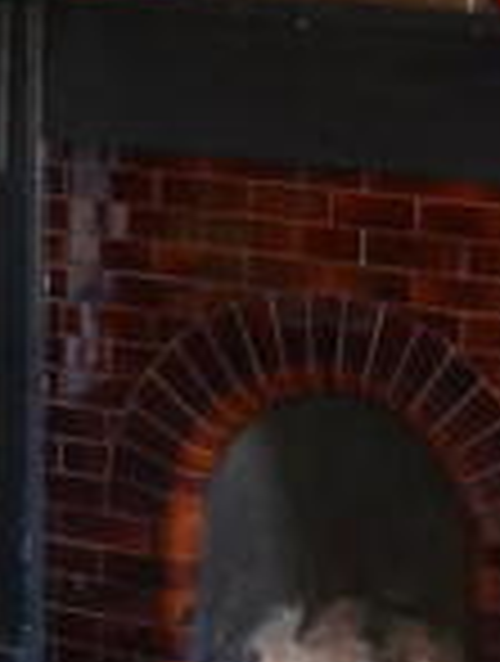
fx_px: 2704
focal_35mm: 141
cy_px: -83
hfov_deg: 10.5
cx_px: 462
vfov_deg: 13.6
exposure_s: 1/60
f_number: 4
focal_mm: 22
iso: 3200
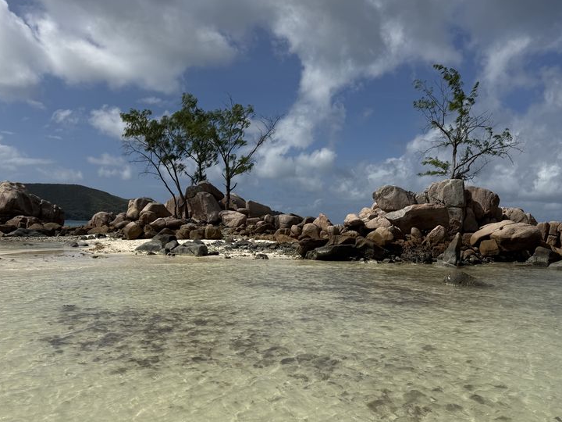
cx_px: 321
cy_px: 230
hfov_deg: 59.7
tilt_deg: +0.5
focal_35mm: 30
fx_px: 487
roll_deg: -1.6
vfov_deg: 46.7
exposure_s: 1/10309
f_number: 1.78
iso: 80
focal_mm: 6.76
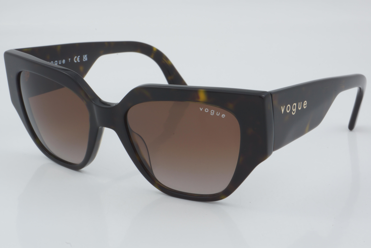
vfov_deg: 18.2
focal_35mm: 75
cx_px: 186
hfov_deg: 27.0
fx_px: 773
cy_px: 124
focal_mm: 50
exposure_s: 1/3
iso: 100
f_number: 32
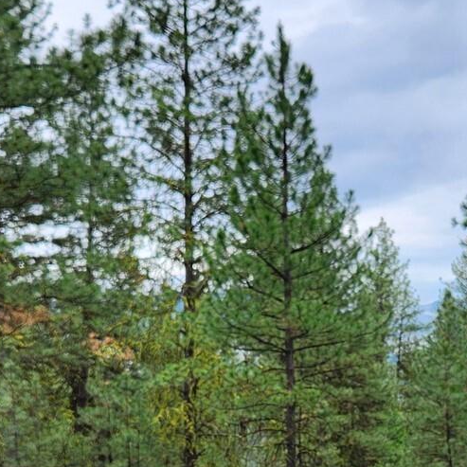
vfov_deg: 25.3
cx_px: 337
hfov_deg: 25.8
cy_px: 422
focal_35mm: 66
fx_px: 1007
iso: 20
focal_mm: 5.4
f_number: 1.8
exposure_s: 1/333
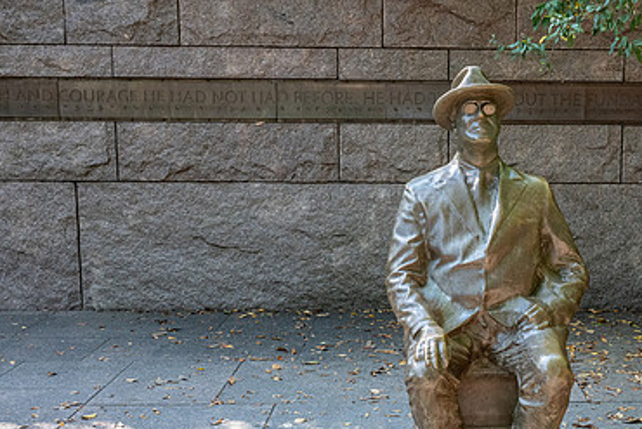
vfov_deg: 23.2
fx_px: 1035
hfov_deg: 33.9
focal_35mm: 58
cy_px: 319
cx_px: 465
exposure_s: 1/200
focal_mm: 37
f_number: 10
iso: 4000
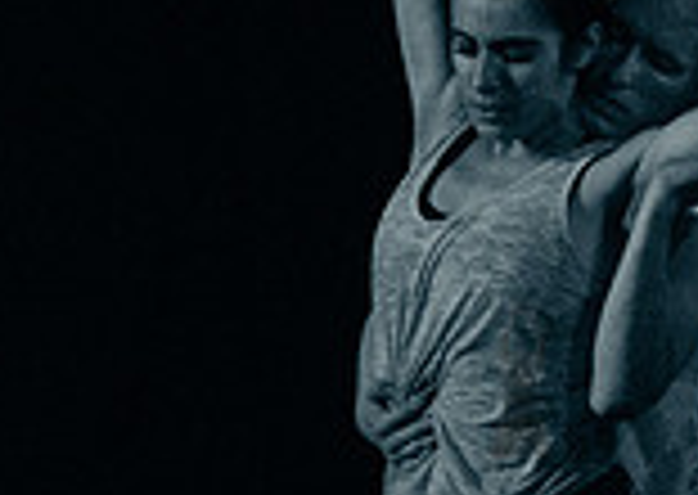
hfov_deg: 2.0
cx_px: 647
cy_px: 130
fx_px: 19840
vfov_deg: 1.4
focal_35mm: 1003
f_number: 2.8
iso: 4000
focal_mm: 200
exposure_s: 1/800
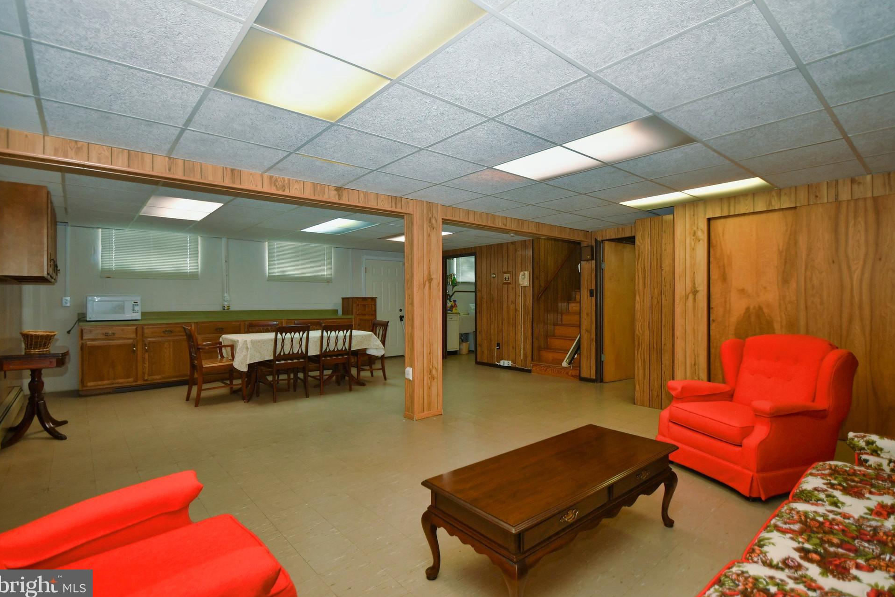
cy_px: 285
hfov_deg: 96.7
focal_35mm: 16
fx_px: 398
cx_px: 467
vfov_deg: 73.7
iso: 320
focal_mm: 10
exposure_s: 1/125
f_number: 3.5
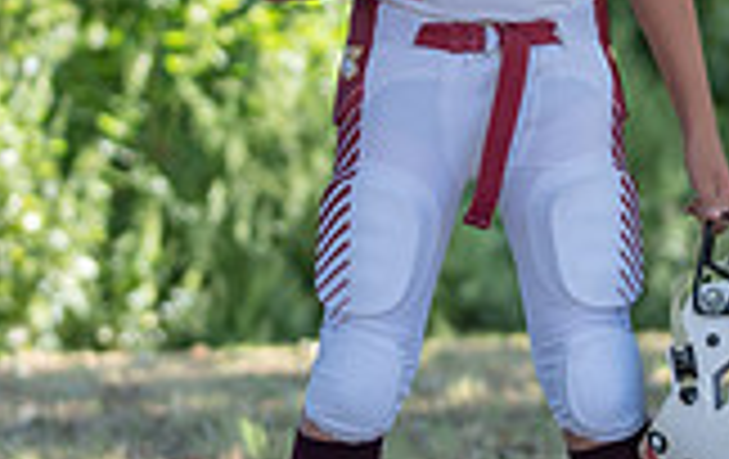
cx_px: 541
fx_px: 5196
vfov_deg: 5.1
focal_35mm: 261
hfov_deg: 8.0
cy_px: 108
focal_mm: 70
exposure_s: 1/320
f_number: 2.8
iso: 160
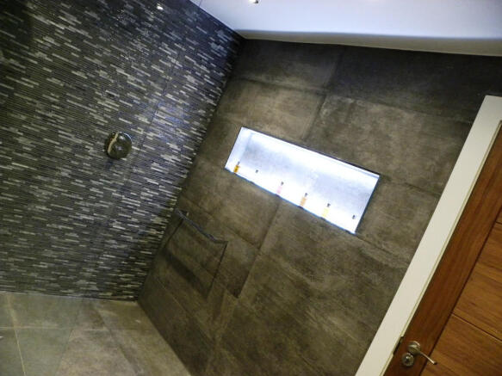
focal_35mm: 26
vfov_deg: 53.0
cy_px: 188
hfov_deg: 67.3
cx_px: 251
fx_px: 377
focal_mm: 4.6
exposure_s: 1/49.4
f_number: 2.8
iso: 400
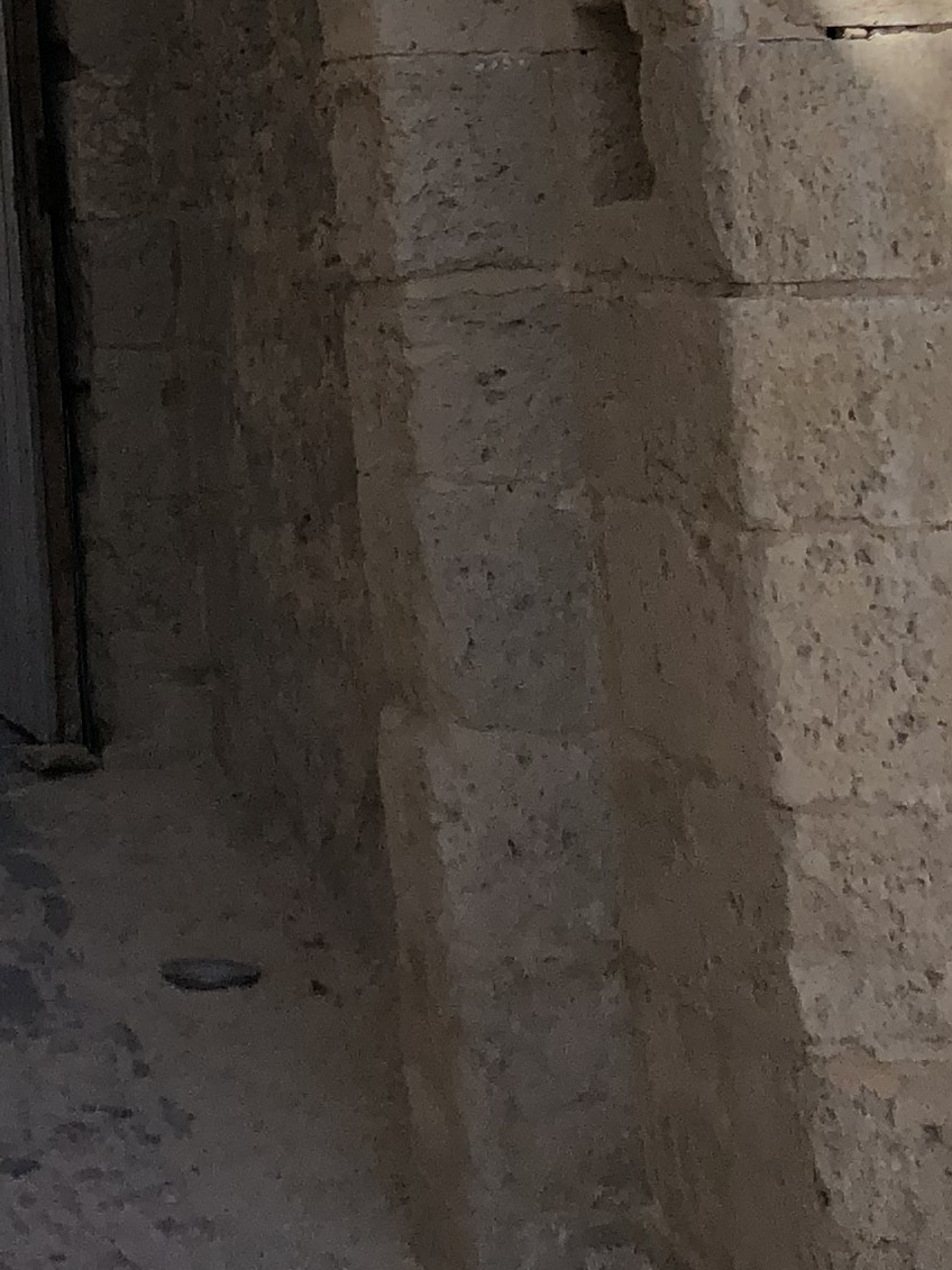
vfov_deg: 17.5
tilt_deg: +15.0
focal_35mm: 99
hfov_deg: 14.0
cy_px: -729
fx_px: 3631
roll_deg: +0.7
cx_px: -488
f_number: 1.8
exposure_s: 1/2433
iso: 20
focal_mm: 4
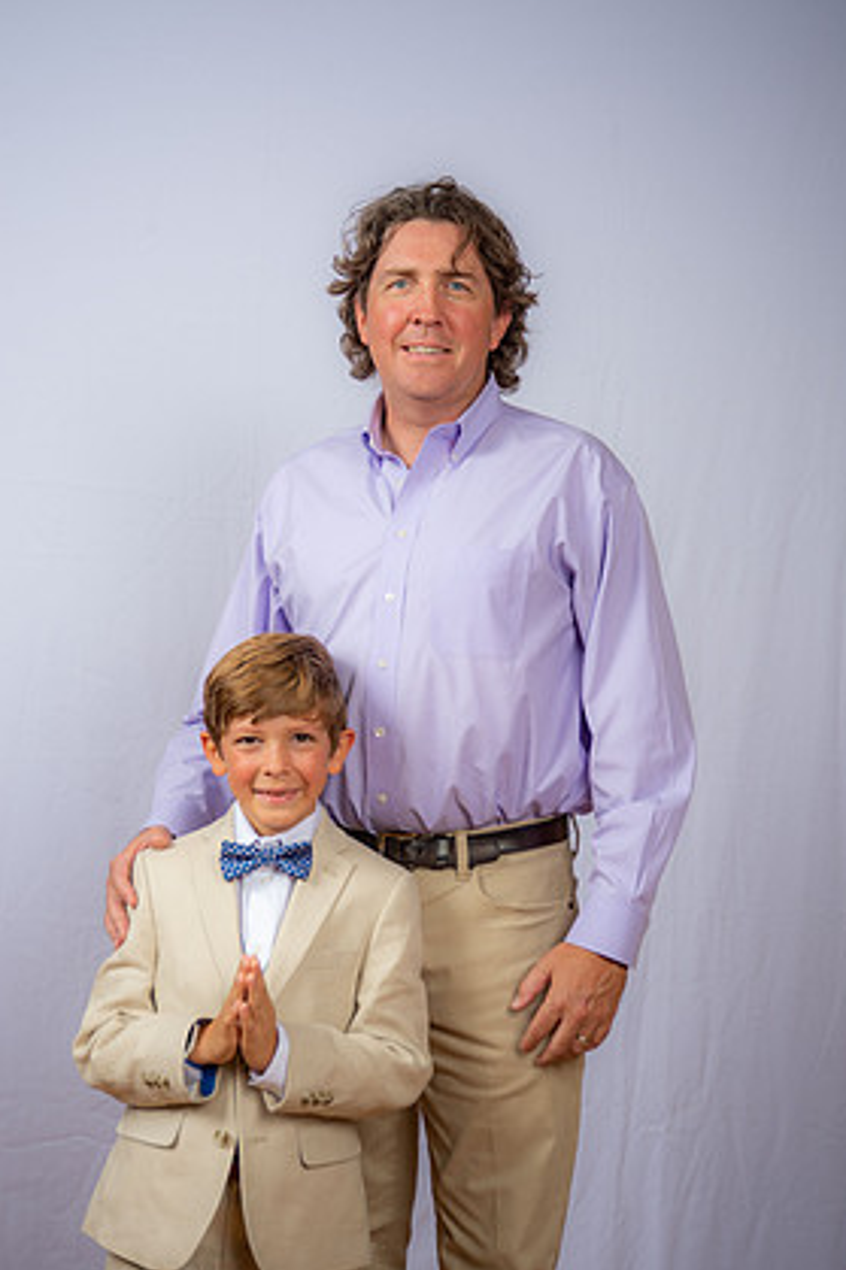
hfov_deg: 23.0
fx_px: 2081
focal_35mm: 59
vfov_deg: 33.9
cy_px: 646
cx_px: 447
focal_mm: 55
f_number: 6.3
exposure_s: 1/160
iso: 250
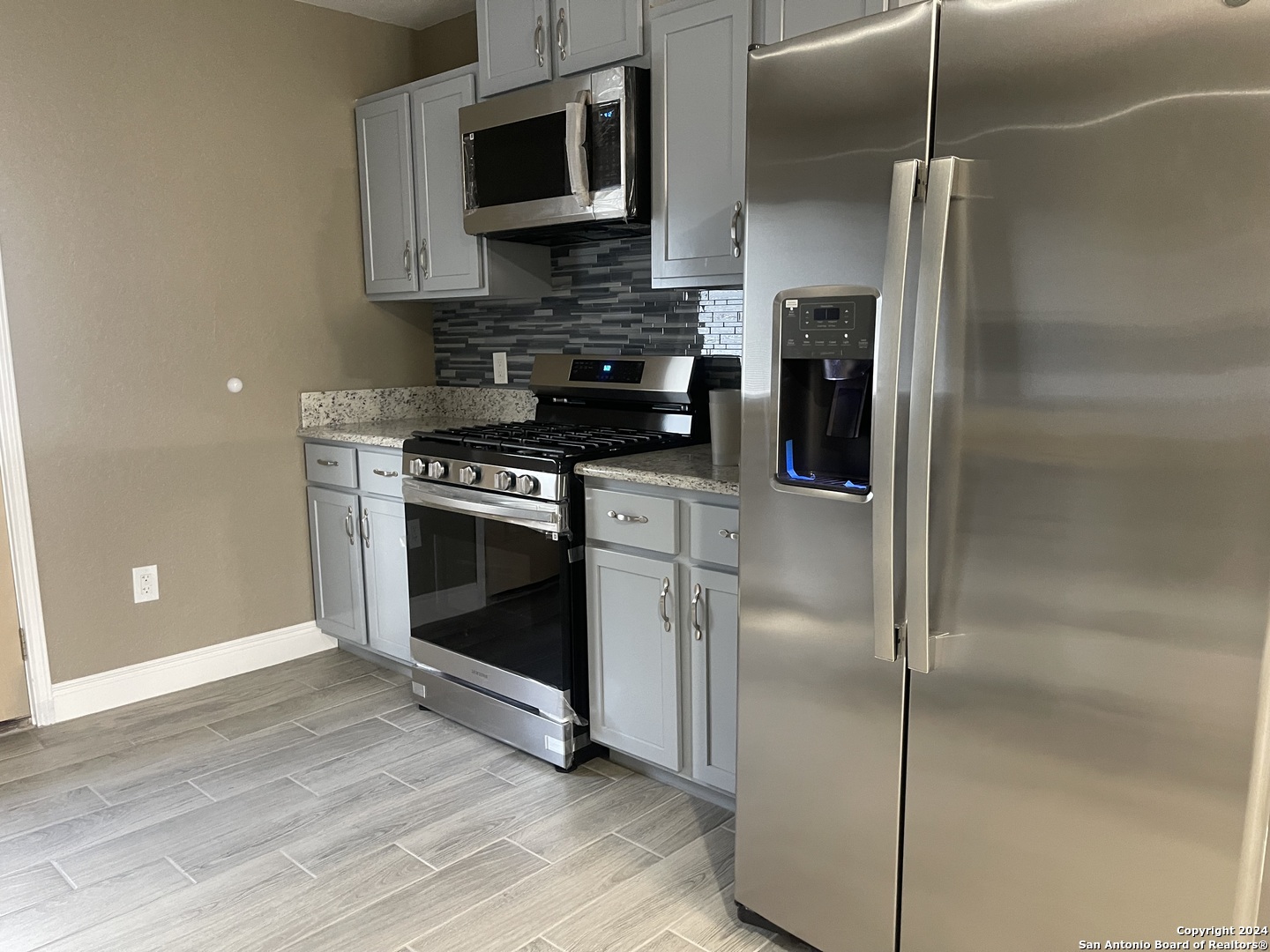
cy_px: 476
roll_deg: -0.1
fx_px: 917
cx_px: 635
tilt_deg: -11.9
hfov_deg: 69.4
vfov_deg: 54.9
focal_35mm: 25
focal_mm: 5.1
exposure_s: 1/40
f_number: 1.6
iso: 400
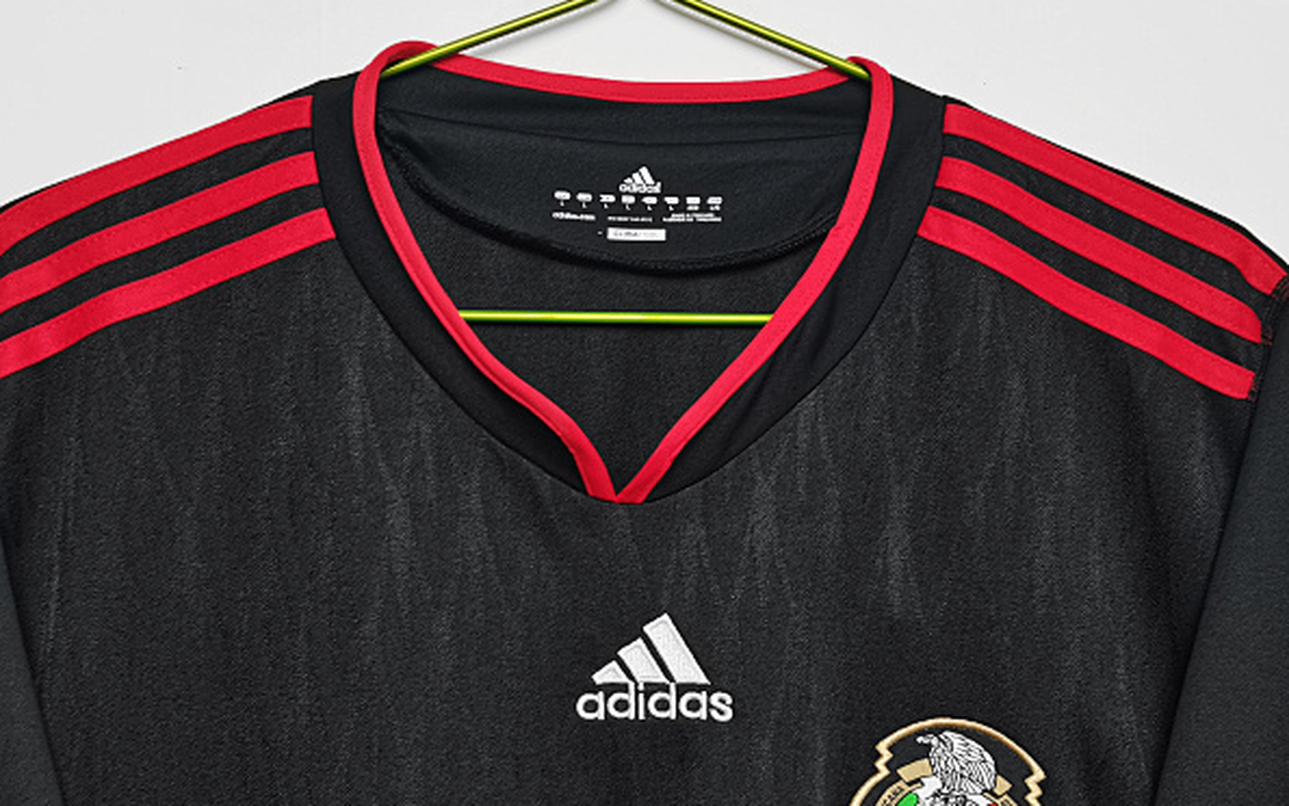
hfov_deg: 40.3
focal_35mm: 50
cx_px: 626
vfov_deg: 25.6
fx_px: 1757
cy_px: 570
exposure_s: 1/100
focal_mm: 5.58
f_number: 1.8
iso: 80
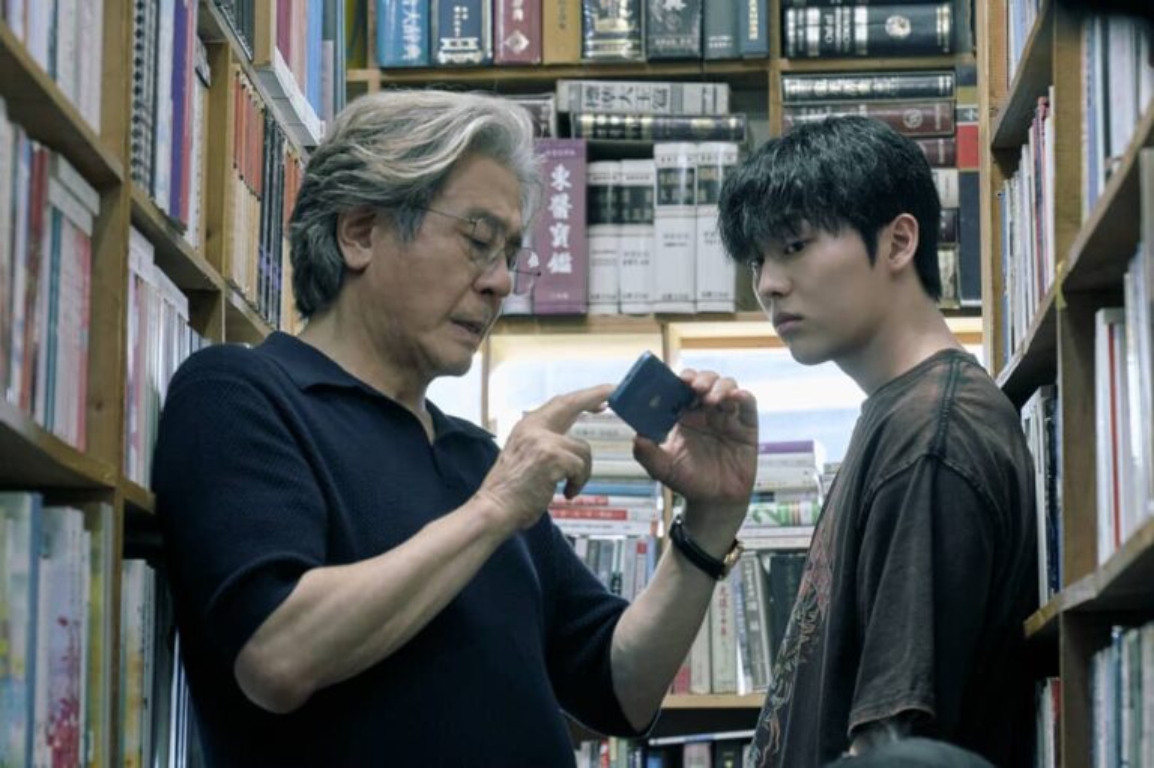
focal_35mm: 105
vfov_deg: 13.0
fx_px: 3364
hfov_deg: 19.5
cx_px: 577
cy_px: 384
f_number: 4.5
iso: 2000
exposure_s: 1/160
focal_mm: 70
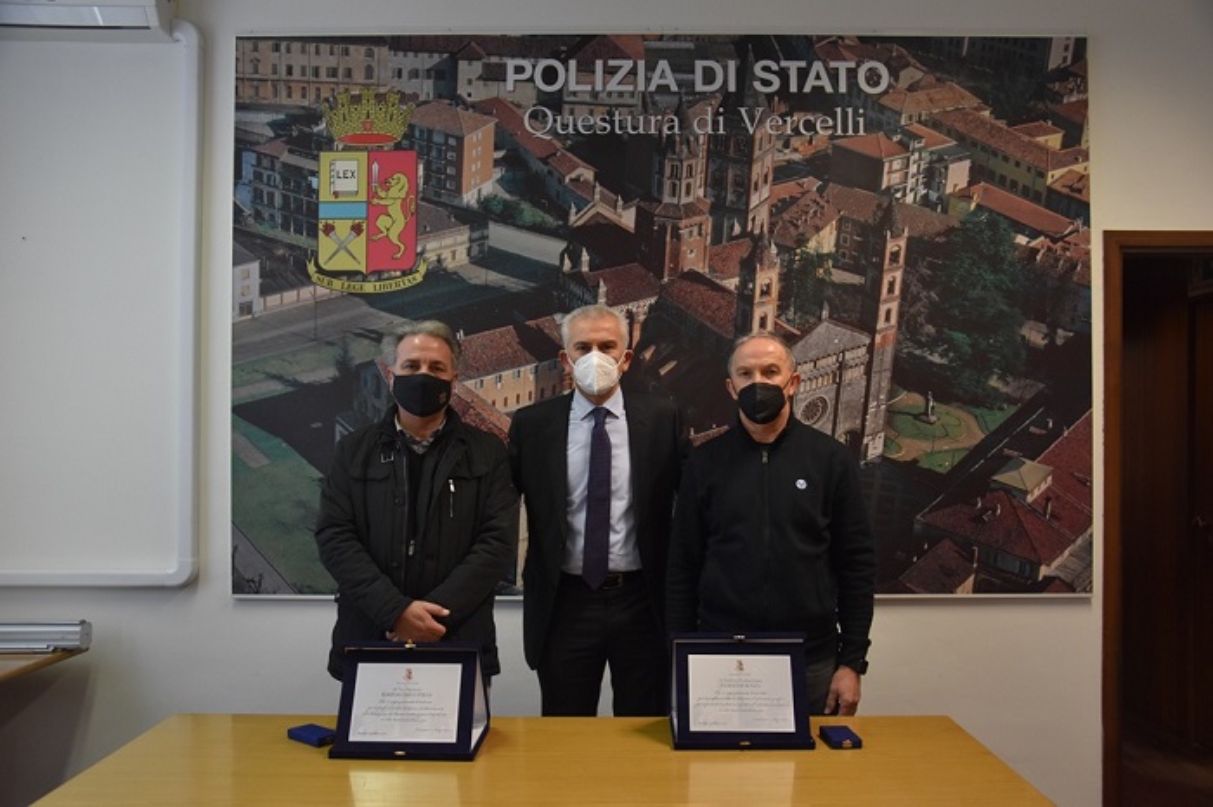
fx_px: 1061
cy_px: 404
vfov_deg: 41.7
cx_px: 606
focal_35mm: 32
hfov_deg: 59.5
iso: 1250
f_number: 3.8
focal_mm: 21
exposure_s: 1/125
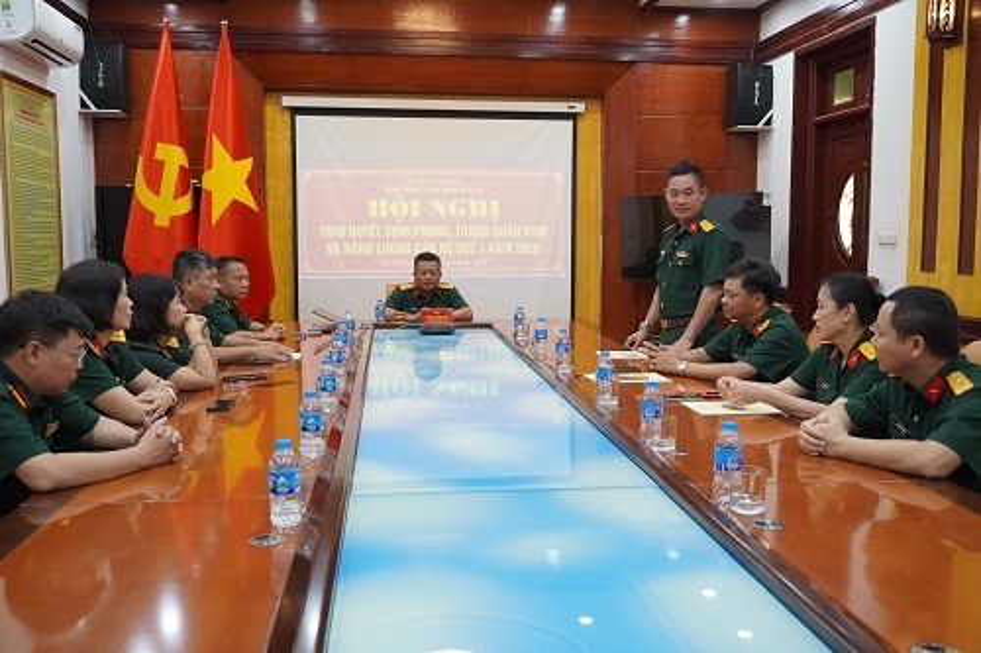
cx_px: 490
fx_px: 981
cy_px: 326
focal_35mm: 36
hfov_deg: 53.1
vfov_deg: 36.8
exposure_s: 1/160
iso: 2500
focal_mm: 24
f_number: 4.5
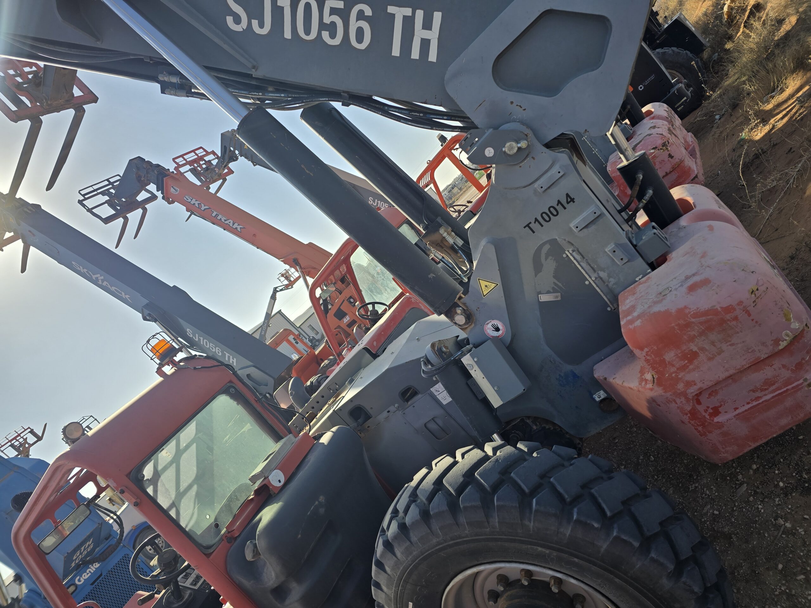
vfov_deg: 58.9
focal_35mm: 23
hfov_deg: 73.9
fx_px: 539
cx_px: 406
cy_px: 304
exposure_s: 1/922
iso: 12
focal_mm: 6.3
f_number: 1.7
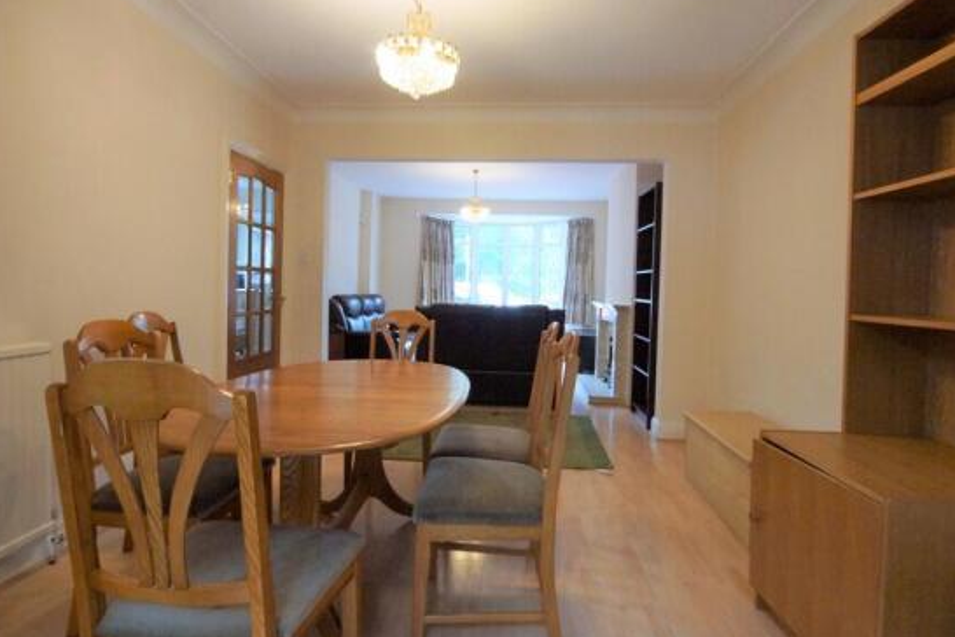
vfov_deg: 67.3
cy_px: 298
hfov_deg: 90.0
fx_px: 477
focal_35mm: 18
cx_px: 496
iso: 1600
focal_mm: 10
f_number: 8
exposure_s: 1/40
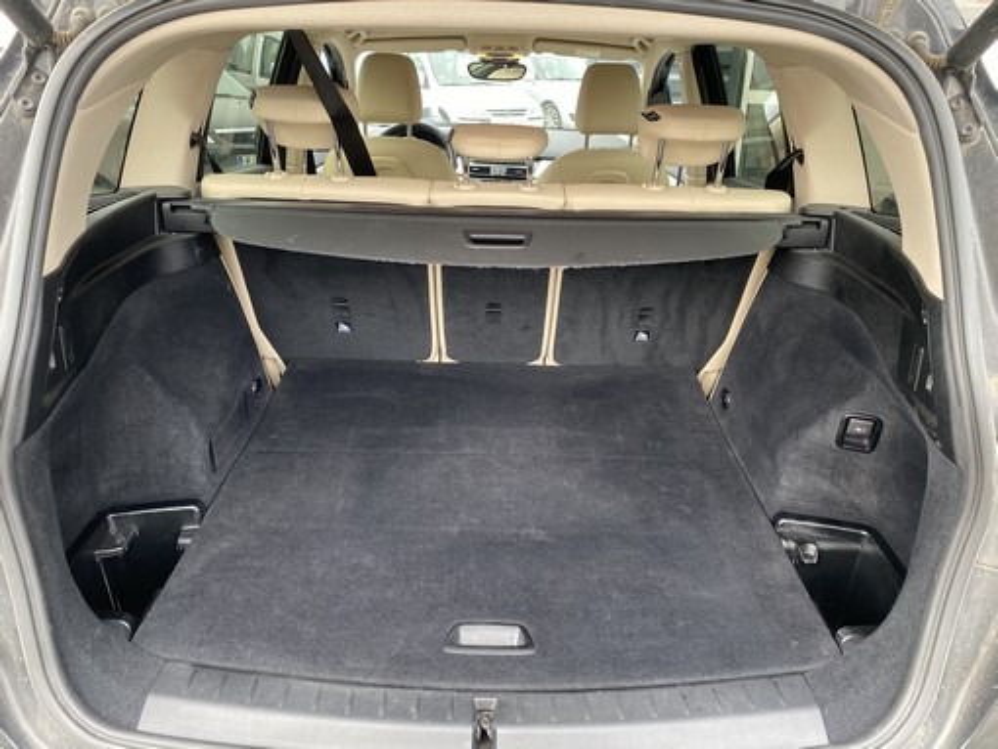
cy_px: 374
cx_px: 499
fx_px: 750
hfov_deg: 67.3
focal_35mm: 26
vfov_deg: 53.1
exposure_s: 1/115
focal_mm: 4.25
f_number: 1.8
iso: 125
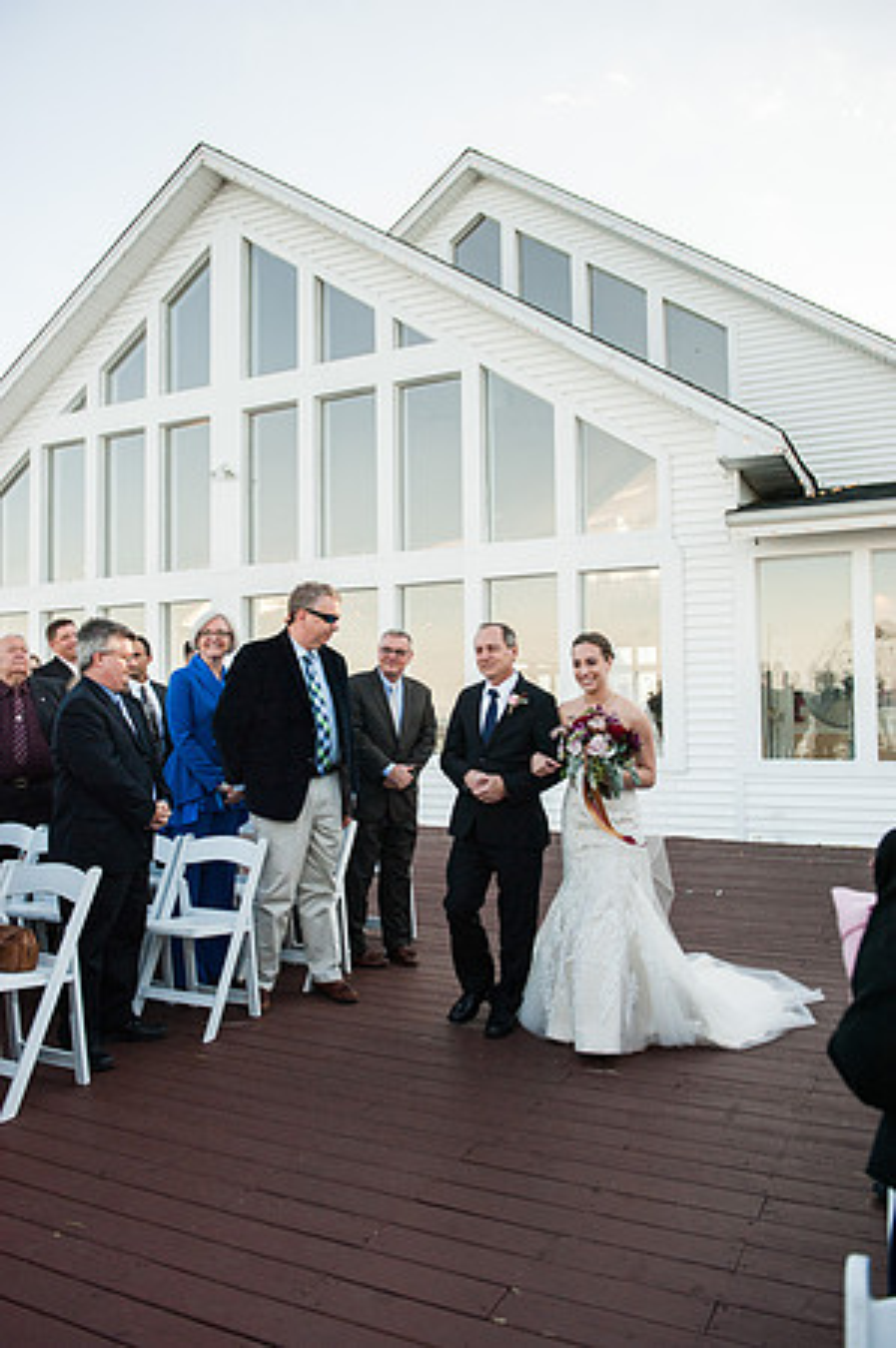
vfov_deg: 65.5
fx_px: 1048
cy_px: 674
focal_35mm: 28
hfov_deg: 46.3
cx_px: 448
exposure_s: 1/4000
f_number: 3.5
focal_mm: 28
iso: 1000
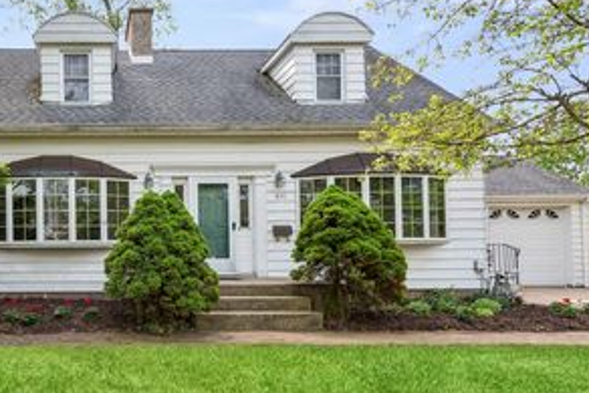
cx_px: 175
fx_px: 393
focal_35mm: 24
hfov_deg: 70.5
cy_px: 248
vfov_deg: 52.6
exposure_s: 1/60
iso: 200
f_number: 11
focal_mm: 14
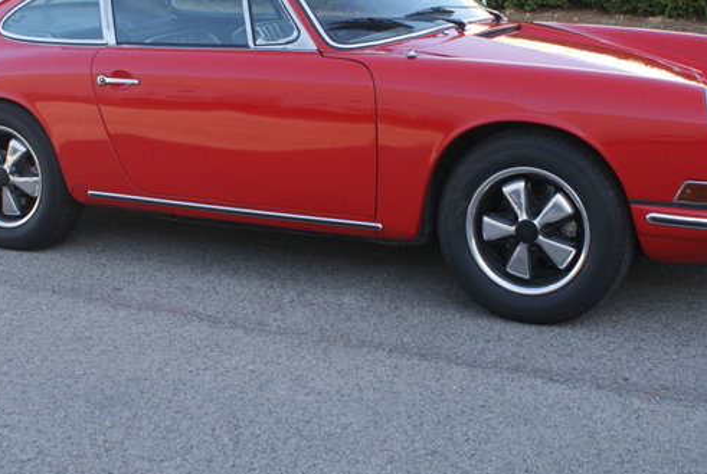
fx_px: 1200
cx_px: 373
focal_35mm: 61
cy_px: 186
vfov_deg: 22.3
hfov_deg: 32.8
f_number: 6.3
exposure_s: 1/60
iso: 100
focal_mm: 26
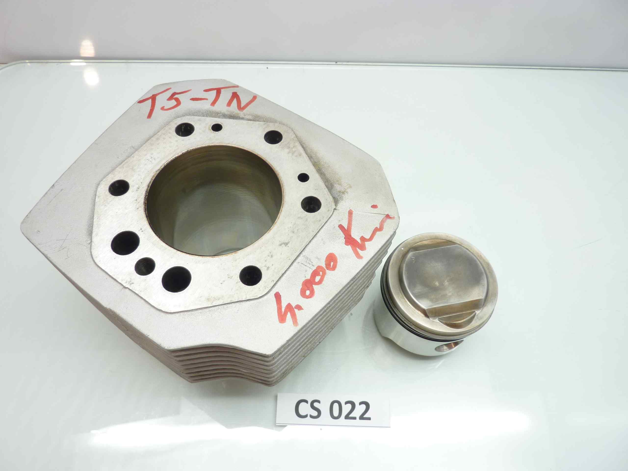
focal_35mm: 25
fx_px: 454
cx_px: 314
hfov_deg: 69.4
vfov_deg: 54.9
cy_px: 236
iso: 80
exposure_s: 1/13
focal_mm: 4.1
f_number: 3.3
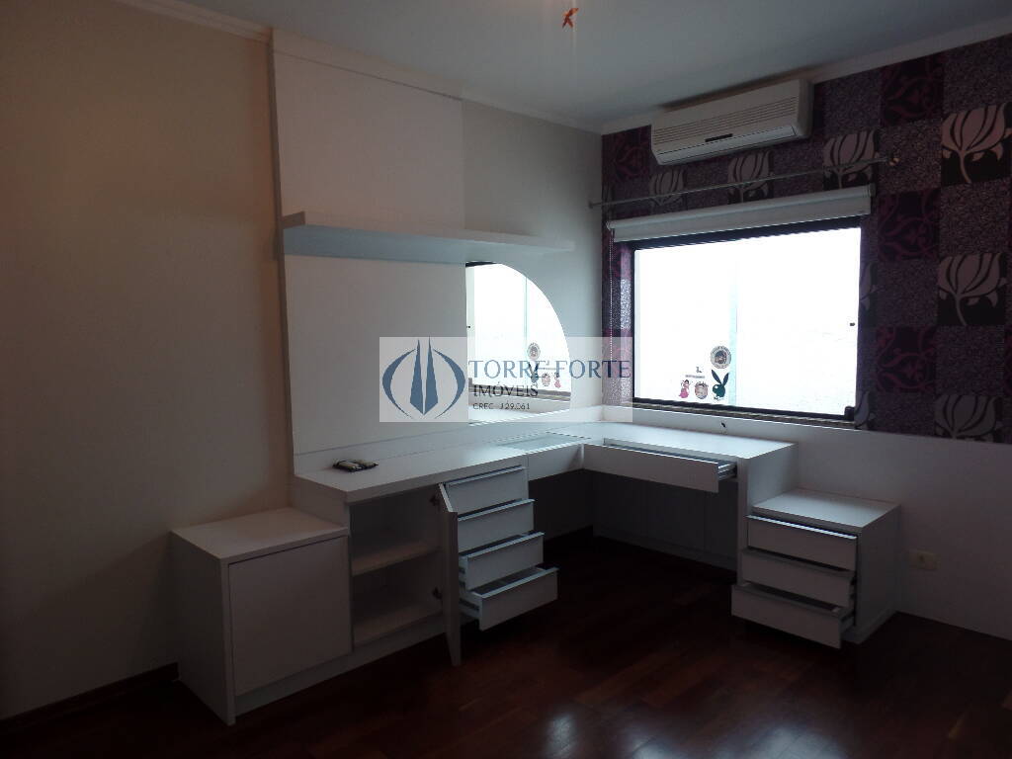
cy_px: 380
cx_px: 506
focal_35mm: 23
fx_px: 672
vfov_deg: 58.9
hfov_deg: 73.9
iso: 80
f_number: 2.8
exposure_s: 1/30
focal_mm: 4.1
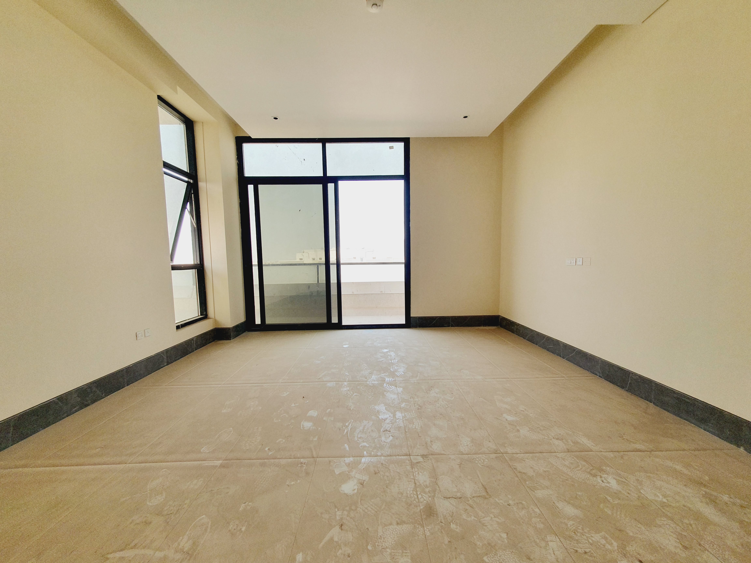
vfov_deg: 89.9
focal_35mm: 13
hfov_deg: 106.2
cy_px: 282
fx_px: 282
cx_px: 376
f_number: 2.2
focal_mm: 1.8
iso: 50
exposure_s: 1/141
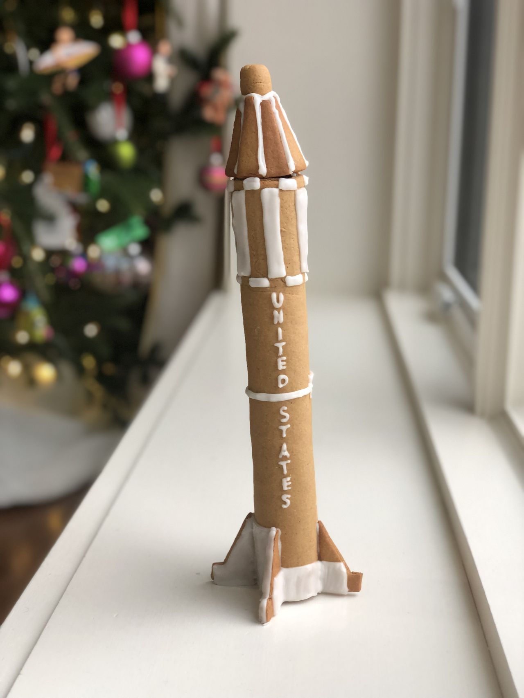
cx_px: 262
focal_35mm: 52
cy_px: 349
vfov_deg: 36.8
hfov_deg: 28.0
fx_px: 1050
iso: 50
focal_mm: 6
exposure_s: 1/60
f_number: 2.4
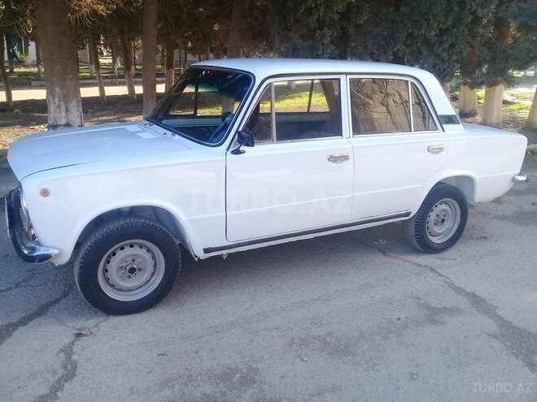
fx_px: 481
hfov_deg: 58.4
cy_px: 201
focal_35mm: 31
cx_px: 268
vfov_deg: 45.4
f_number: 2.2
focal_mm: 3.3
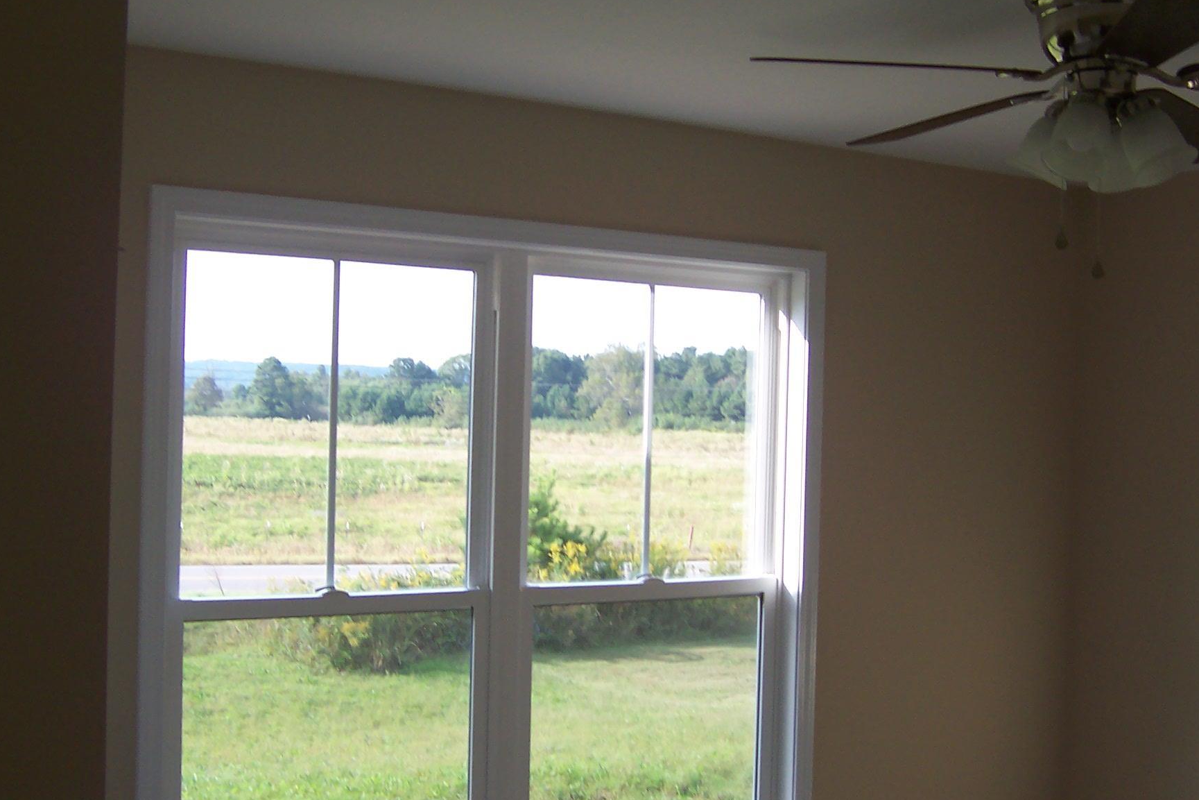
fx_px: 1465
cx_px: 646
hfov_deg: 44.5
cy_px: 409
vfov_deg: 30.5
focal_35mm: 44
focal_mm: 5.6
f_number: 3.4
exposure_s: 1/180
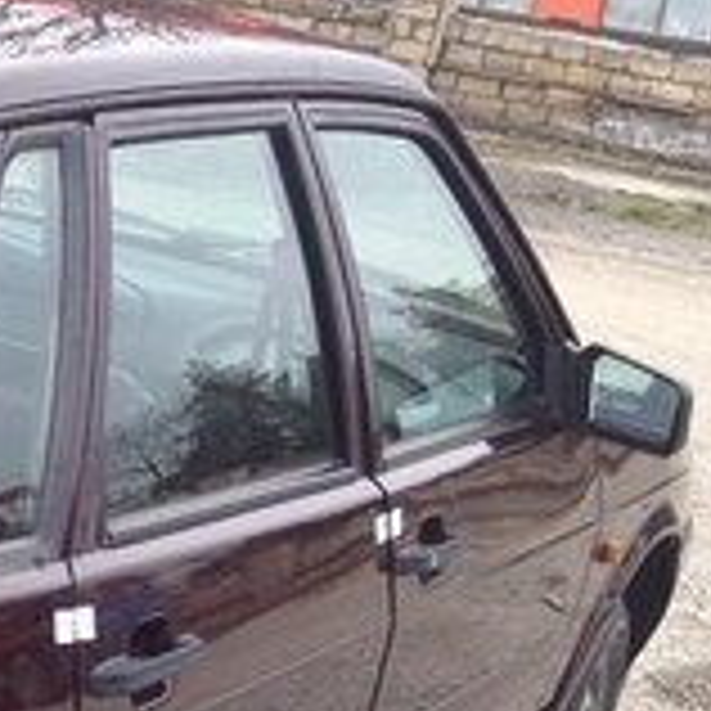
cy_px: 673
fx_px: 2998
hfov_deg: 12.5
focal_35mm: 129
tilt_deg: -16.9
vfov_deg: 13.4
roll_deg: -11.5
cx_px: -531
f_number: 2.4
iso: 50
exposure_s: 1/120
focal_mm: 4.28
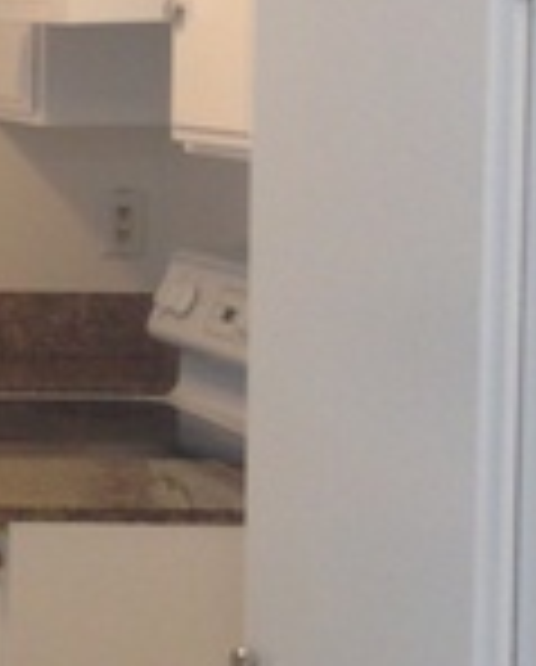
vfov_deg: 13.3
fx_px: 2866
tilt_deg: -6.3
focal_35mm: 145
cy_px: 248
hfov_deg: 9.1
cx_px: -921
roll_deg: +0.2
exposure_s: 1/20
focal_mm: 4.12
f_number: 2.4
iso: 50
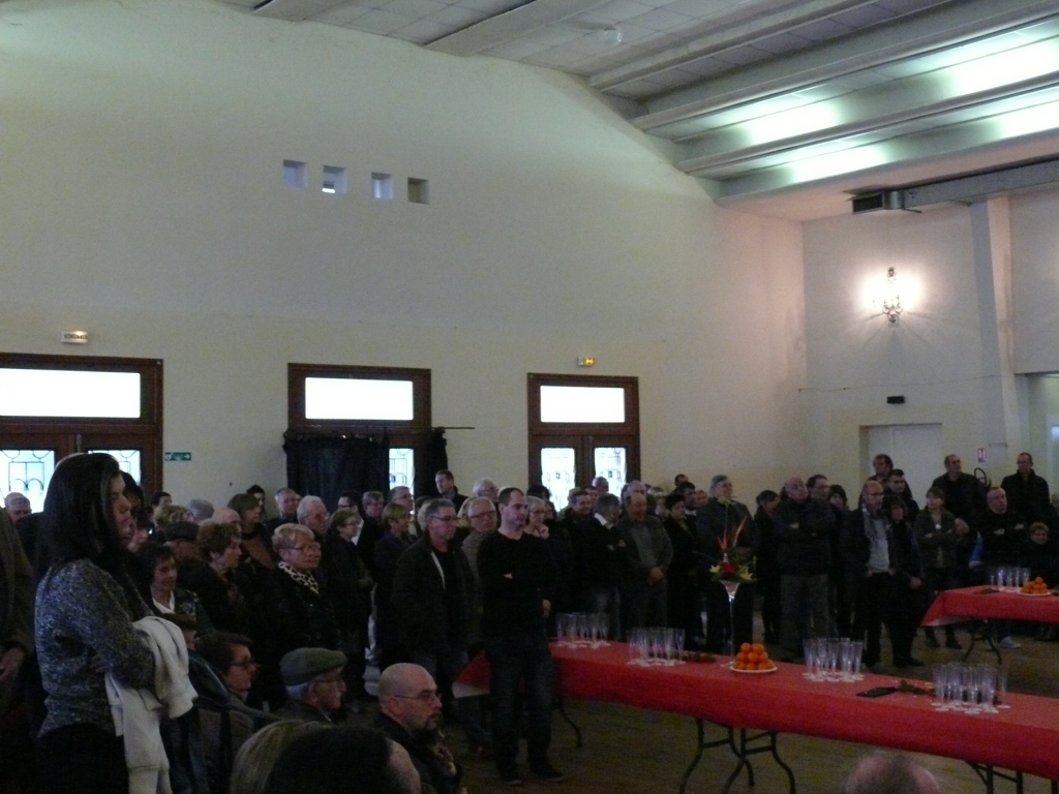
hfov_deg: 42.9
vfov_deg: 32.9
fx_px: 1346
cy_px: 397
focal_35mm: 44
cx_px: 530
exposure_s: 1/40
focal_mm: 9.3
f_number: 3.2
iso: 800
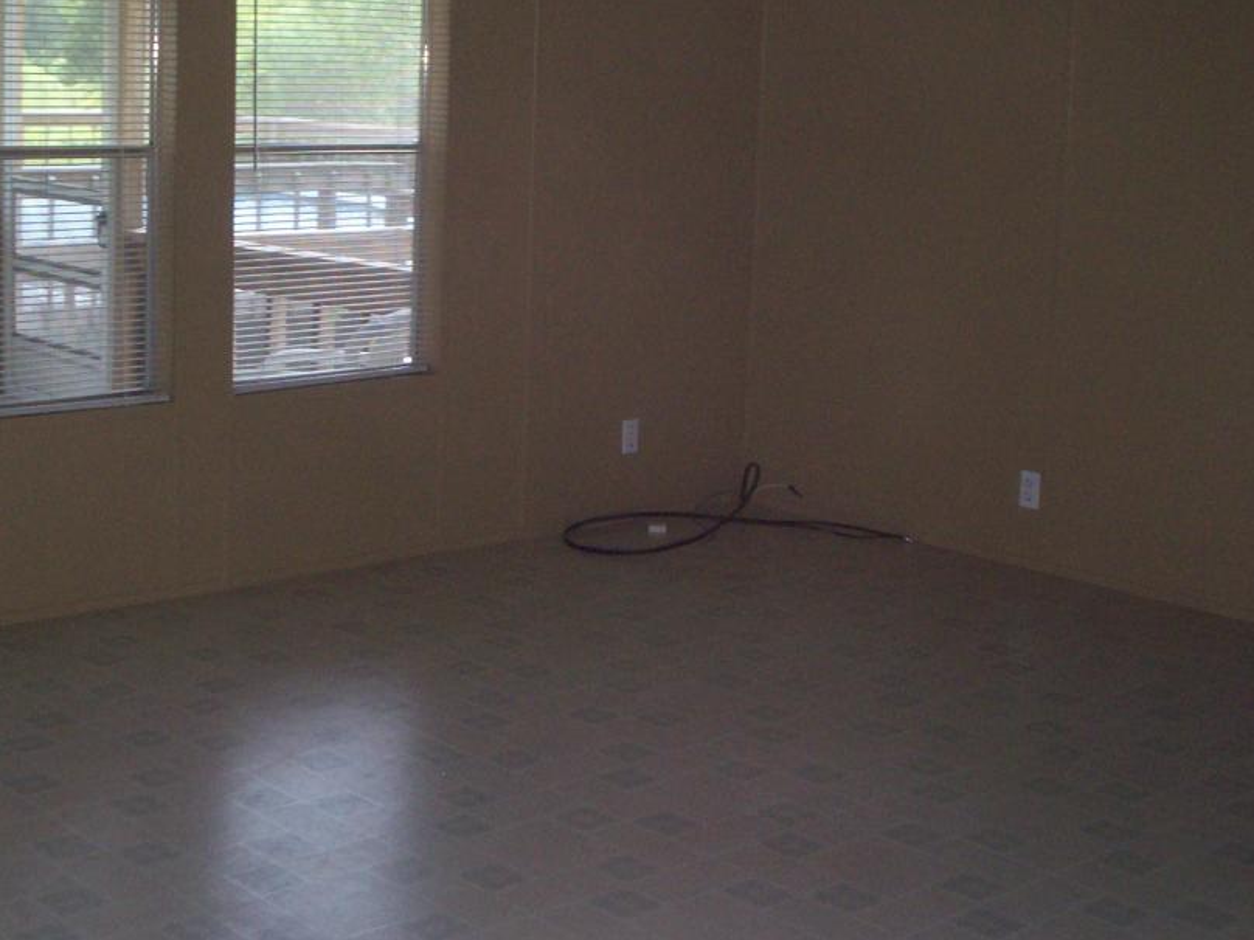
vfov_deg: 25.5
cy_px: 321
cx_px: 410
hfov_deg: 33.5
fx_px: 2065
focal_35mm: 57
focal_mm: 5.9
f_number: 4.5
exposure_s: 1/64
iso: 140
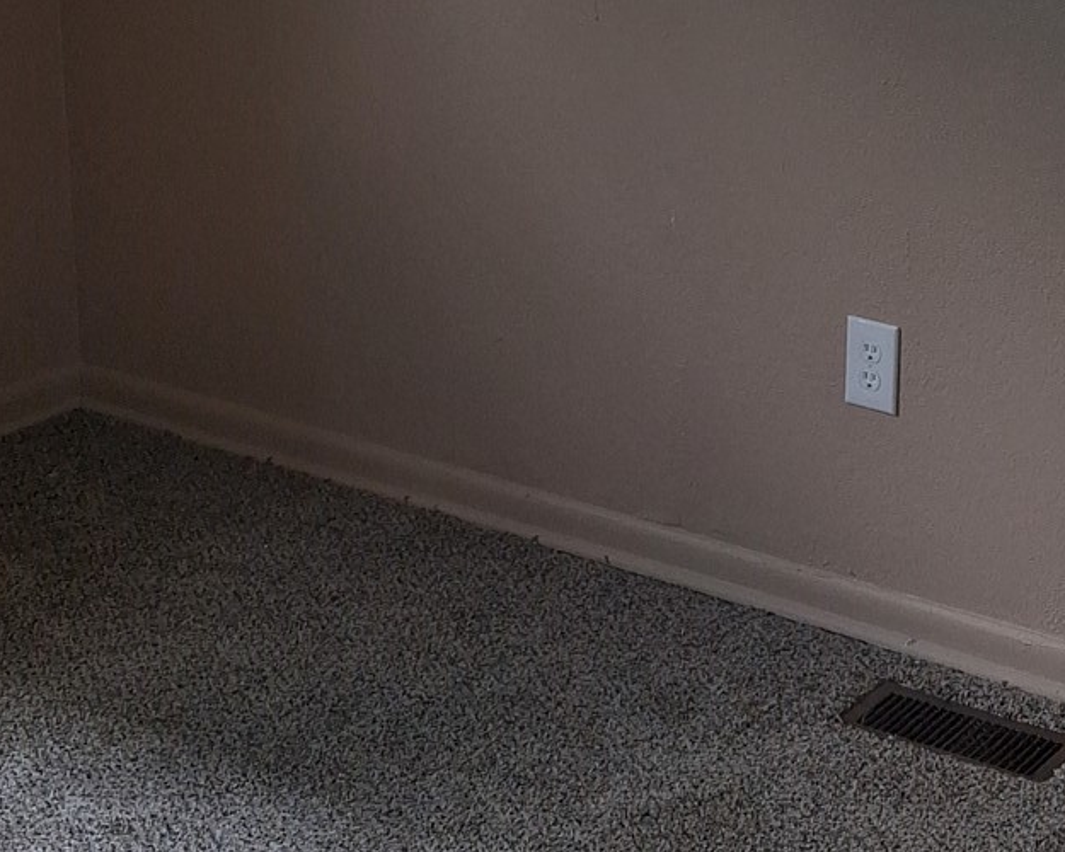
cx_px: 716
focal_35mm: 81
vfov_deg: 18.5
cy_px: 41
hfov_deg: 23.4
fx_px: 2553
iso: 50
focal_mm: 4
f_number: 1.8
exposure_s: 1/100
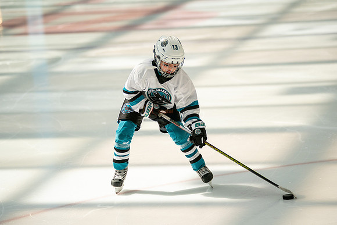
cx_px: 168
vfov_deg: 7.4
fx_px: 1741
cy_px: 112
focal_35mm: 186
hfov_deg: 11.1
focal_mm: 186
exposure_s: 1/6400
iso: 1600
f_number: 2.8
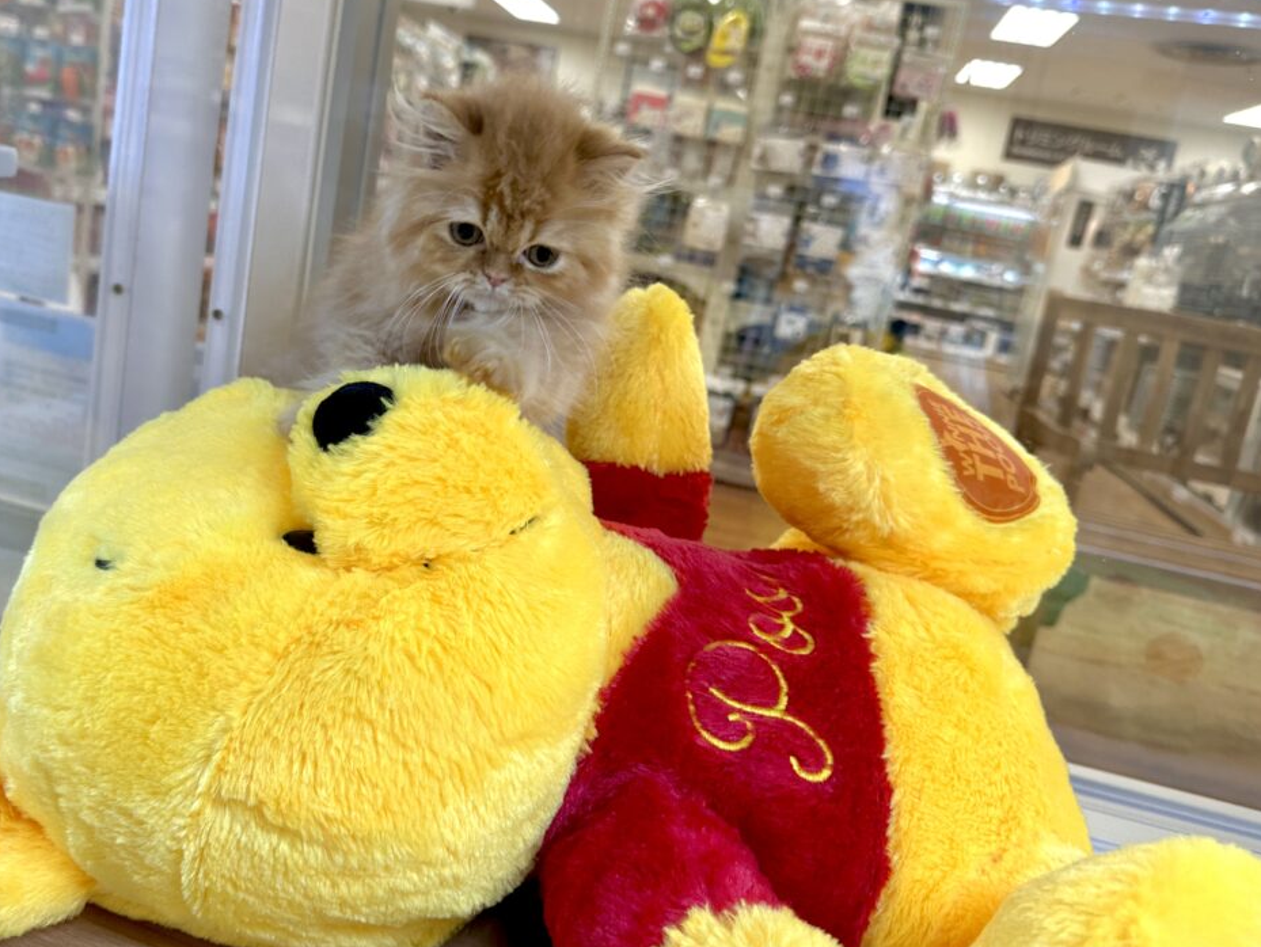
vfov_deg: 45.5
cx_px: 519
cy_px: 484
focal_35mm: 31
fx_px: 1130
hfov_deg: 58.0
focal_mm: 6.86
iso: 50
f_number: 1.78
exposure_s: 1/118
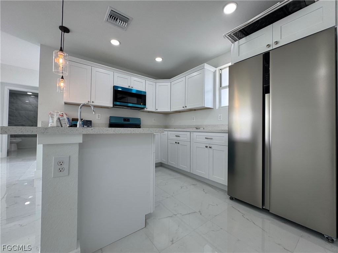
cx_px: 169
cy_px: 126
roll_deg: -1.5
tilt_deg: +0.2
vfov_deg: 85.7
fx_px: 137
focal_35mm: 14
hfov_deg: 102.1
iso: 50
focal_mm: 2.22
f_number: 2.2
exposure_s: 1/120
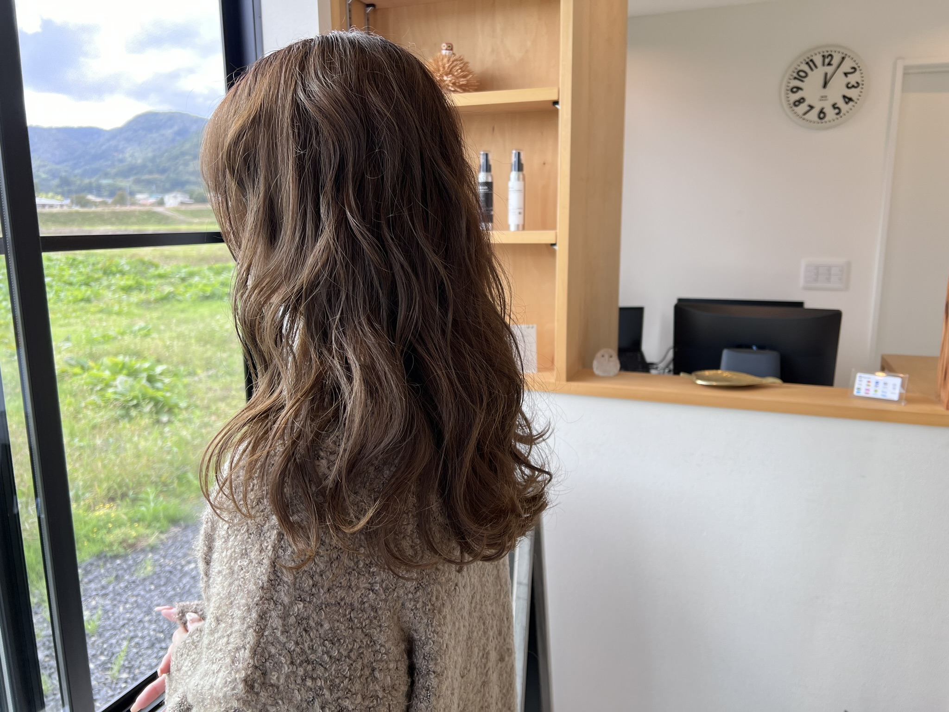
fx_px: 713
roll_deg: -0.2
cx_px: 474
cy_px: 356
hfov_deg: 67.3
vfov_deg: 53.1
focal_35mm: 26
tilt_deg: -11.2
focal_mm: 5.7
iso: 40
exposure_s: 1/251
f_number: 1.5
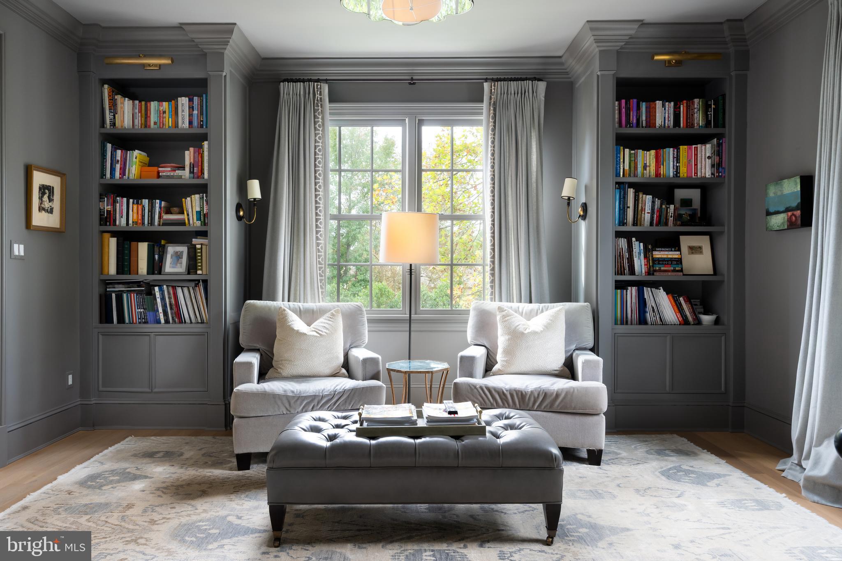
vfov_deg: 57.2
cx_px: 421
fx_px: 514
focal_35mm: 22
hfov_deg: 78.6
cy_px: 280
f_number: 10
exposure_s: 1/200
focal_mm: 22
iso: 800
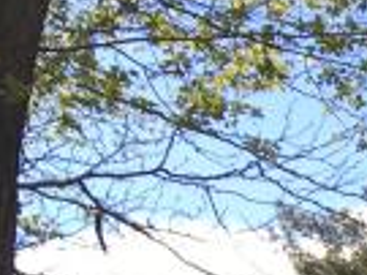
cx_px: 1060
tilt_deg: +7.0
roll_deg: -0.1
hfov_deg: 7.9
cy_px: 860
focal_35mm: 220
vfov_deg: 6.2
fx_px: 2330
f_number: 2.2
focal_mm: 4.15
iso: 25
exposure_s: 1/635
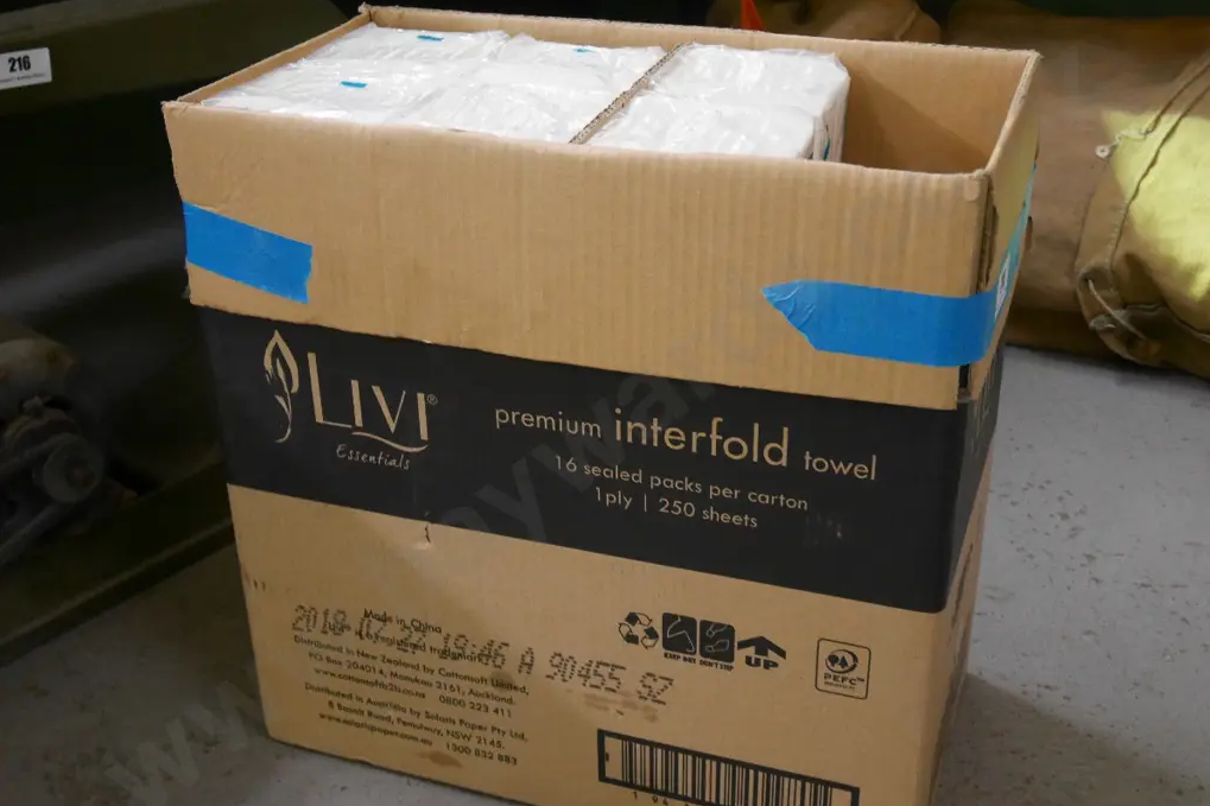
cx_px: 606
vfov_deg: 29.2
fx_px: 1546
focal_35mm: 46
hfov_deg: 42.8
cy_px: 433
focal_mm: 22
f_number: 4.8
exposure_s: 1/8
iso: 3200
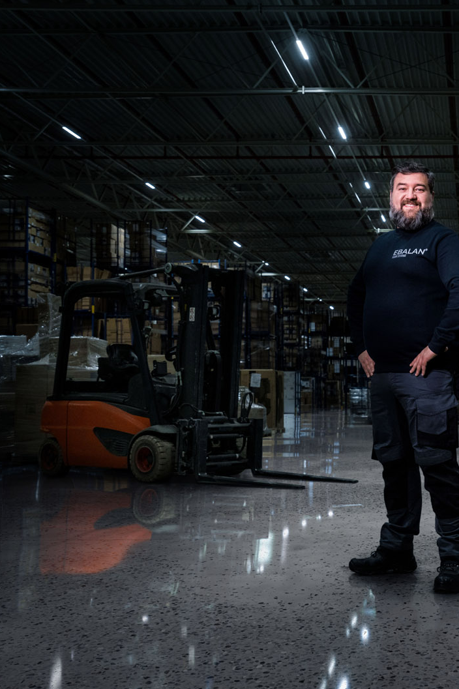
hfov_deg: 24.5
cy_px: 345
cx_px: 440
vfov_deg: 37.5
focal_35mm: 53
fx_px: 1014
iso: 800
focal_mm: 35
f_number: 5
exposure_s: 1/100
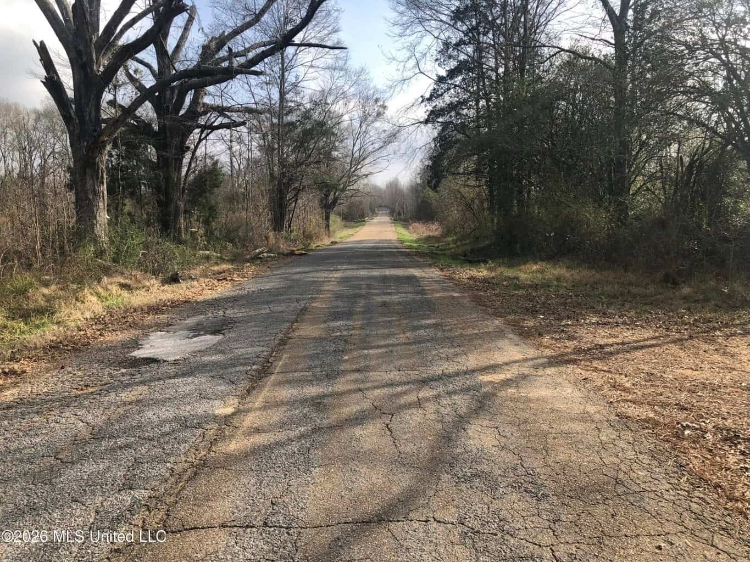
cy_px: 281
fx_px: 607
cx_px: 375
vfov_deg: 49.8
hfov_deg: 63.4
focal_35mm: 28
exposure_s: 1/1116
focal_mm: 4
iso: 20
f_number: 1.8
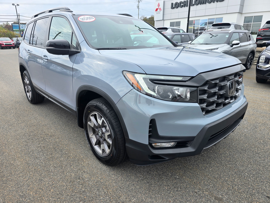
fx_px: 179
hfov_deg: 73.9
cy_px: 102
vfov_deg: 58.9
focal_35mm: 23
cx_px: 135
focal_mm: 6.3
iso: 12
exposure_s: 1/239
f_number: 1.7
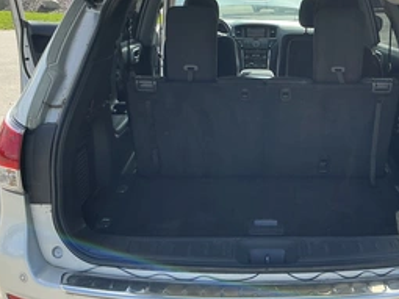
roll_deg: -0.7
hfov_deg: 42.2
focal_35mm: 44
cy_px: 108
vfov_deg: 32.7
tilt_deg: -11.7
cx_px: 275
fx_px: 507
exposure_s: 1/406
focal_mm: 3
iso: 25
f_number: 1.8
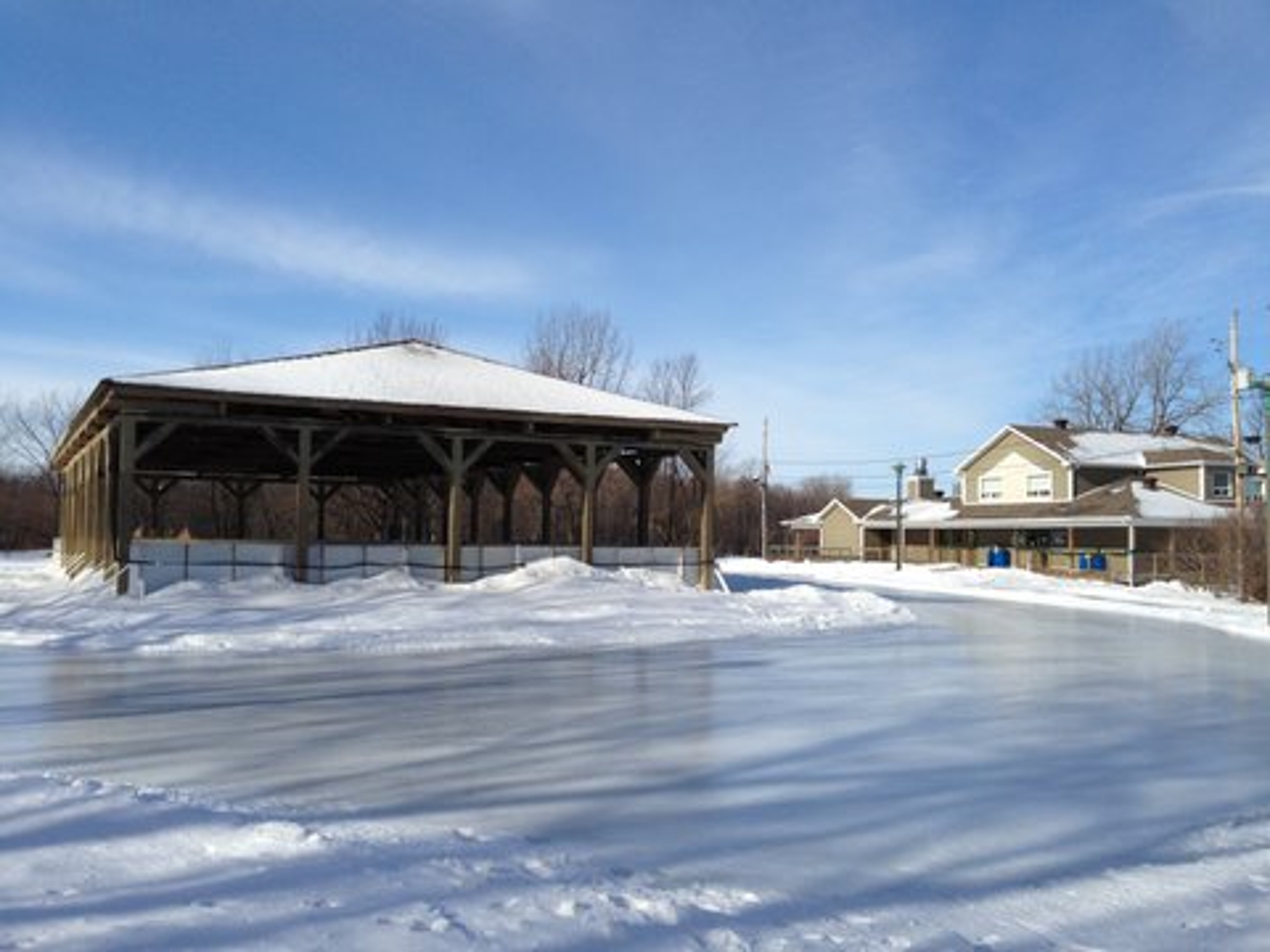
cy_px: 476
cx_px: 635
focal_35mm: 33
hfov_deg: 55.4
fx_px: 1211
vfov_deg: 42.9
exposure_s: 1/2857
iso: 50
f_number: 2.4
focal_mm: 4.13
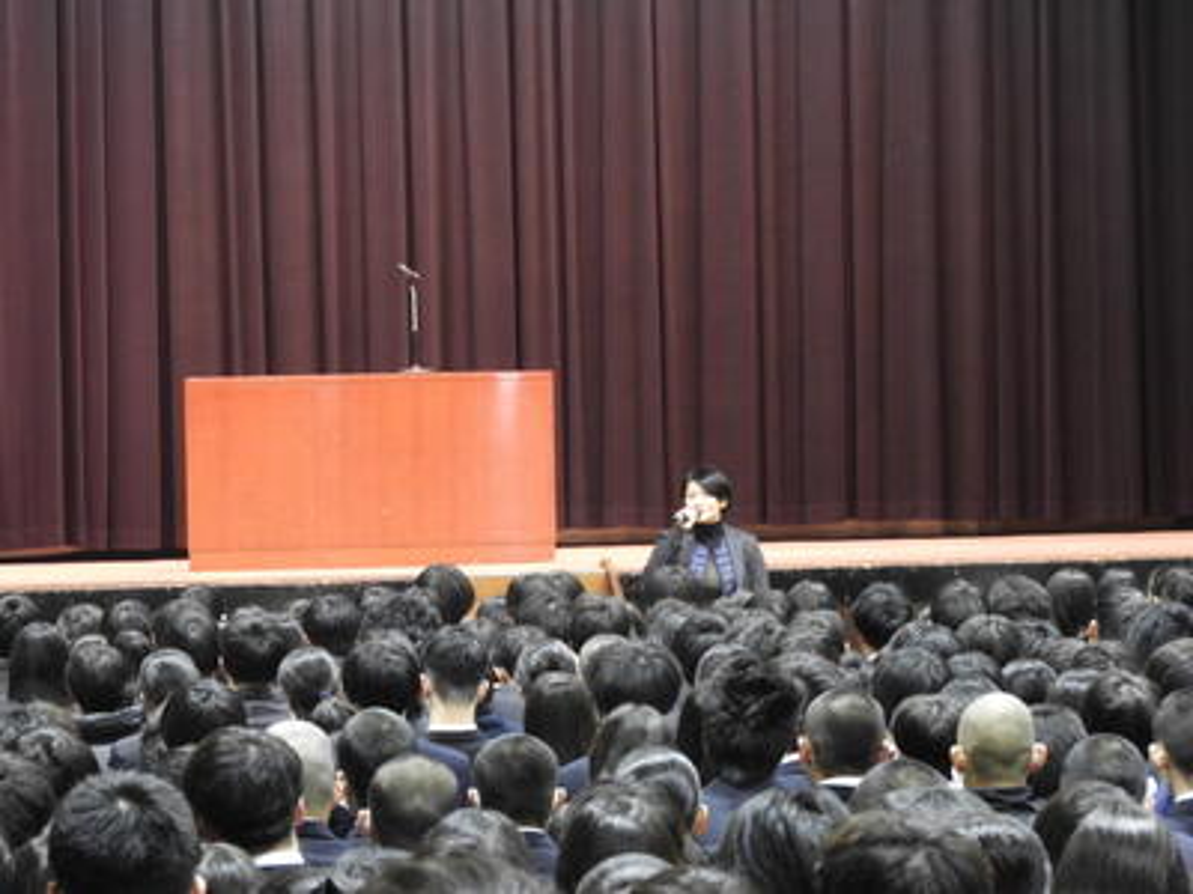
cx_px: 596
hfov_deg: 9.9
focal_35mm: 200
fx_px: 6893
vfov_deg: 7.4
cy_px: 447
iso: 800
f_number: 5.3
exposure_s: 1/10
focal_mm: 35.8
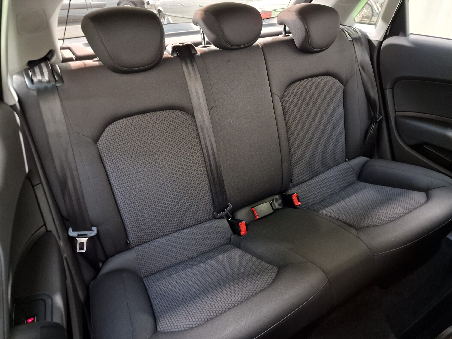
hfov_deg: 73.9
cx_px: 226
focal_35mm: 23
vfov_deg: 58.9
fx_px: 300
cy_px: 170
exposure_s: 1/10
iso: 800
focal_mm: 6.4
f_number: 1.8
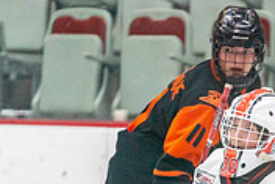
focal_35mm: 797
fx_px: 6098
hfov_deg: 2.6
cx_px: 283
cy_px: 345
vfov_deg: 1.7
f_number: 2.8
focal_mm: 200
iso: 3200
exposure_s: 1/1250
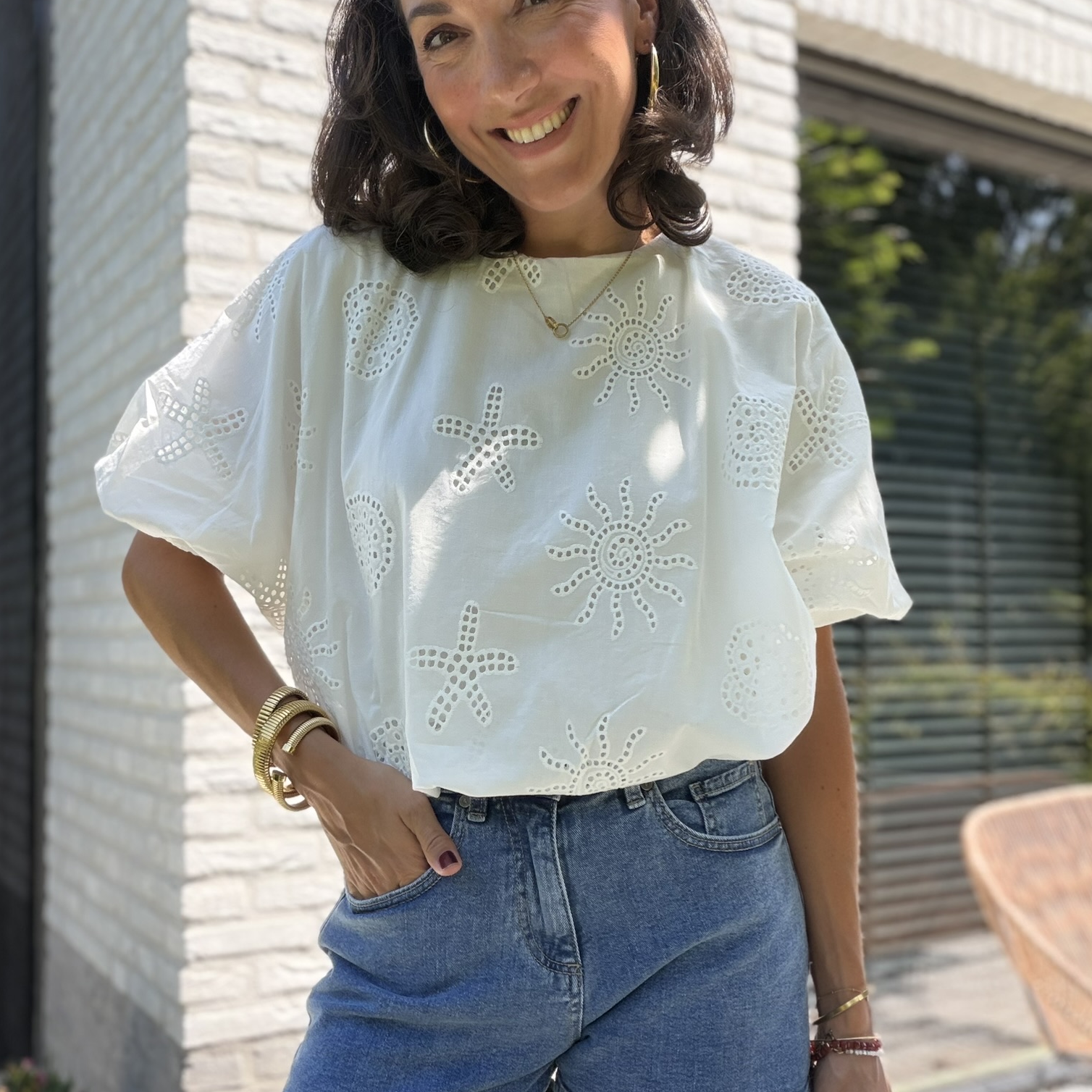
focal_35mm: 36
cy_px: 595
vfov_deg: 46.0
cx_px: 542
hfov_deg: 46.0
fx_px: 1285
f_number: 1.9
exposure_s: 1/361
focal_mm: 2.71
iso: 32
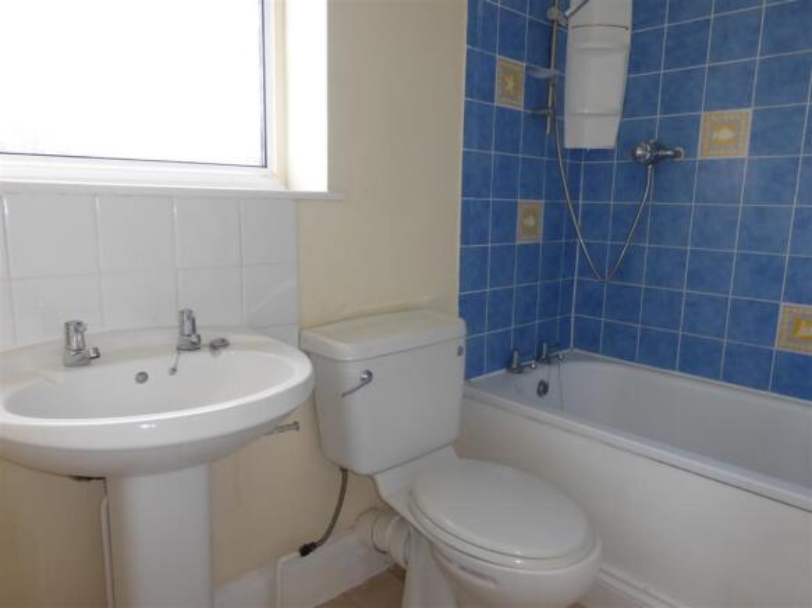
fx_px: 563
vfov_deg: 56.8
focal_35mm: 24
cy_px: 304
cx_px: 406
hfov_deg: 71.6
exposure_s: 1/60
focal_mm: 4.3
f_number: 3.3
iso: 125
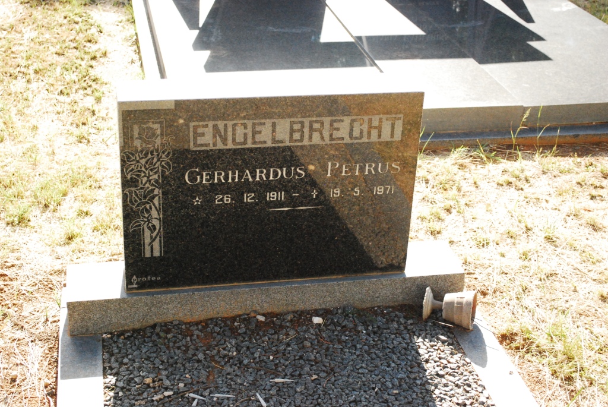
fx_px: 964
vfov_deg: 23.8
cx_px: 304
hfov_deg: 35.0
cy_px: 204
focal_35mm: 57
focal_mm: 38
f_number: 5.3
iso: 1600
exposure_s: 1/1250
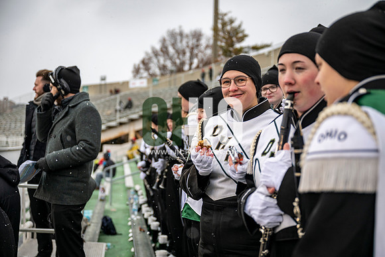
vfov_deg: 29.3
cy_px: 128
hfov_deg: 42.7
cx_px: 192
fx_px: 492
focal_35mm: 46
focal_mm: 46
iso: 160
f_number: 2.8
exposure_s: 1/500
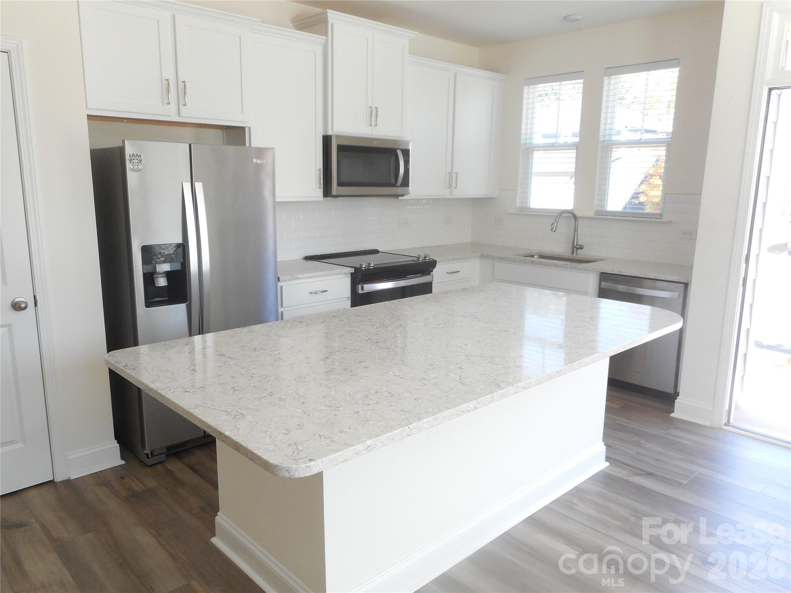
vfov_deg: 54.9
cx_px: 396
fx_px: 571
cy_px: 296
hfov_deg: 69.4
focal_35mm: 25
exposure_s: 1/30
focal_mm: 4.5
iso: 110
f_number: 3.7
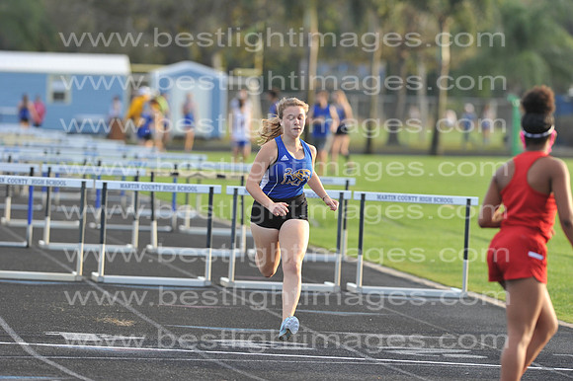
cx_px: 286
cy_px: 190
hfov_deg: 6.9
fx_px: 4772
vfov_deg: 4.6
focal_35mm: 300
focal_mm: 300
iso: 800
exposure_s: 1/1250
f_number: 4.5
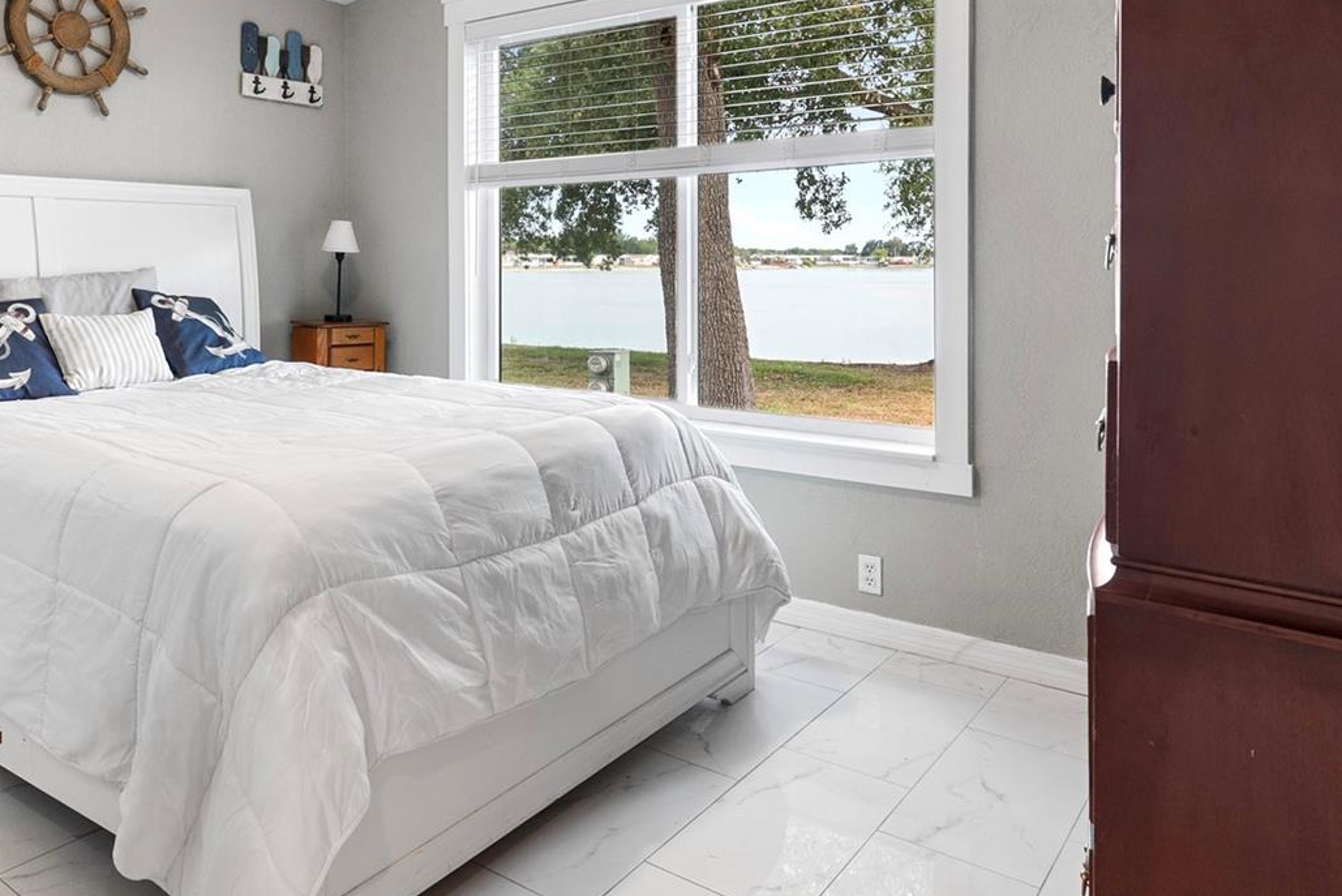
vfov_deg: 45.4
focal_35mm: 28
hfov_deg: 64.5
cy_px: 270
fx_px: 1044
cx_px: 506
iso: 400
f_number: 8
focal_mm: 18
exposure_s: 1/5
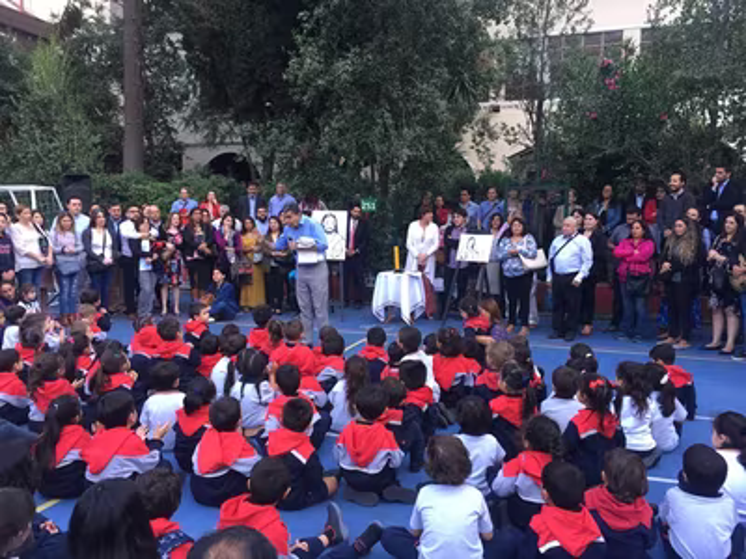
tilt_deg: -4.6
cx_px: 373
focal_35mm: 29
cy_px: 280
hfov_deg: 61.7
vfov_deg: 48.2
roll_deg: -0.7
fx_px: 625
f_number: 2.2
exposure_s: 1/33
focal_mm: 4.15
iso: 32
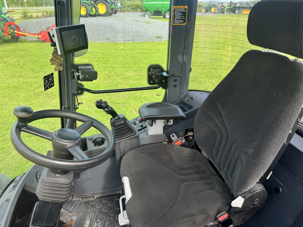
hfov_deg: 71.6
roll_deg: +0.5
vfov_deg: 56.8
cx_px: 152
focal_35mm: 24
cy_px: 114
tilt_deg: -25.4
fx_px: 210
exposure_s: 1/544
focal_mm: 6.76
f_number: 1.78
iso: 80
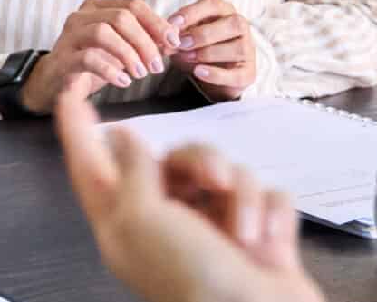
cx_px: -334
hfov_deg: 8.0
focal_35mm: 231
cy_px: -107
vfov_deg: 6.6
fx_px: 2578
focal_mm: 40
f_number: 3.2
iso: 2000
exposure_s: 1/160
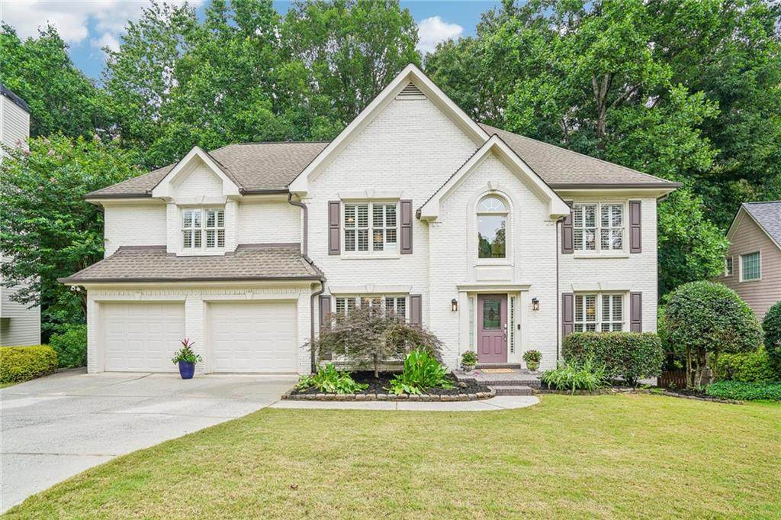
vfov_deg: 73.7
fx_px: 347
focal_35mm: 16
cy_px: 260
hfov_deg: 96.8
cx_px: 390
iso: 100
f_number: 8
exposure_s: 1/30
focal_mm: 16
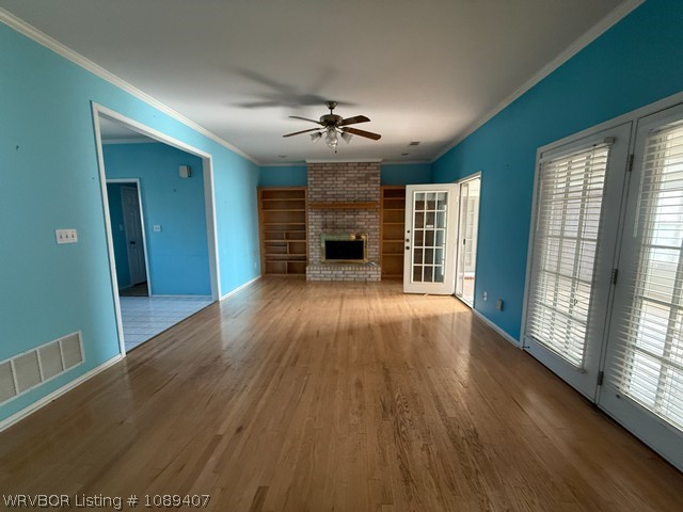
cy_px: 256
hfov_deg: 102.1
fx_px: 276
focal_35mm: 14
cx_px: 342
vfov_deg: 85.7
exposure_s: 1/78
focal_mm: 2.22
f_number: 2.2
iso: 320
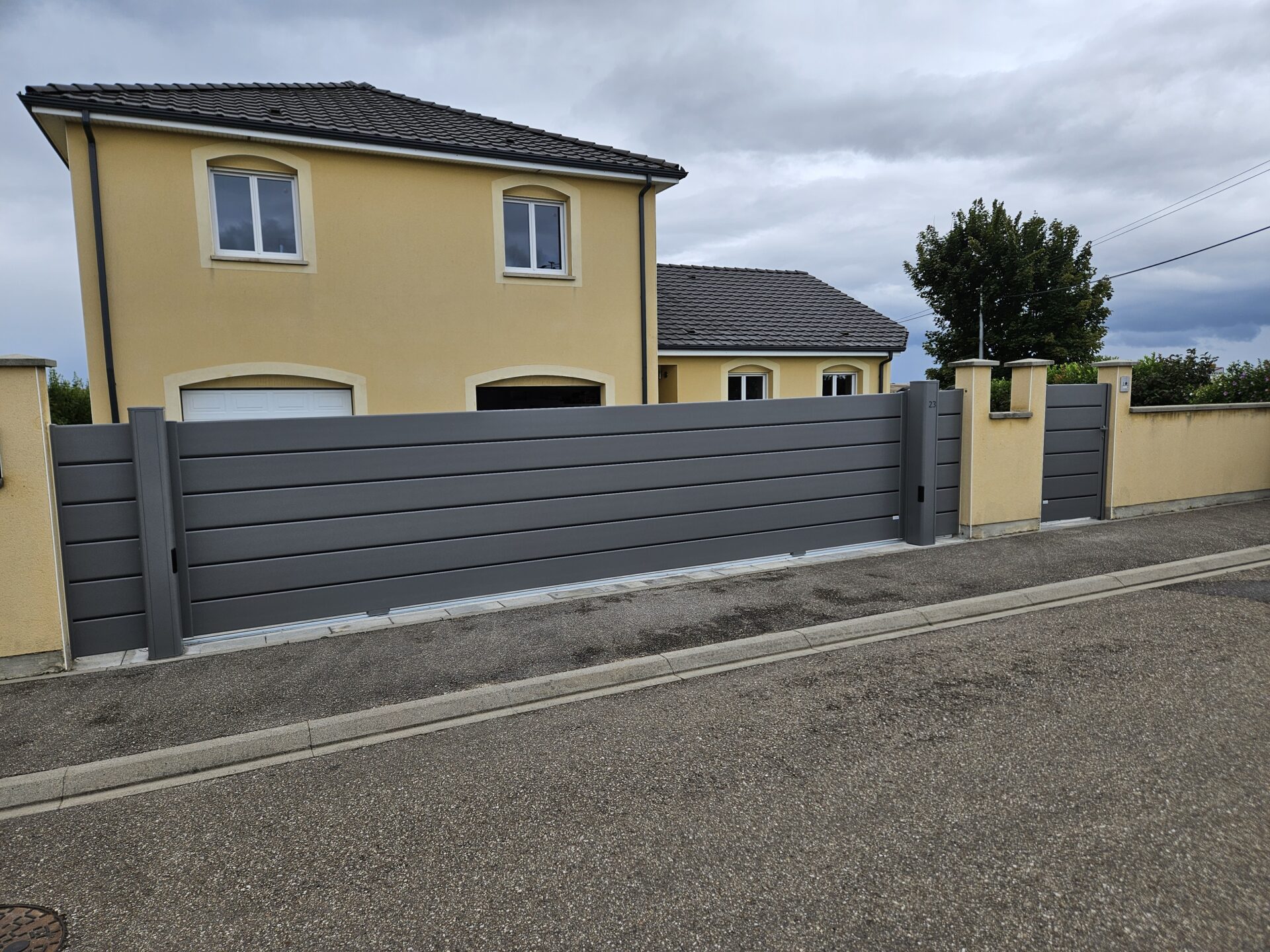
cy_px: 476
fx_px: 844
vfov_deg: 58.9
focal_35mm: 23
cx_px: 635
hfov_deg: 73.9
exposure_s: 1/1293
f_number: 1.8
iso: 25
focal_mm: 5.4
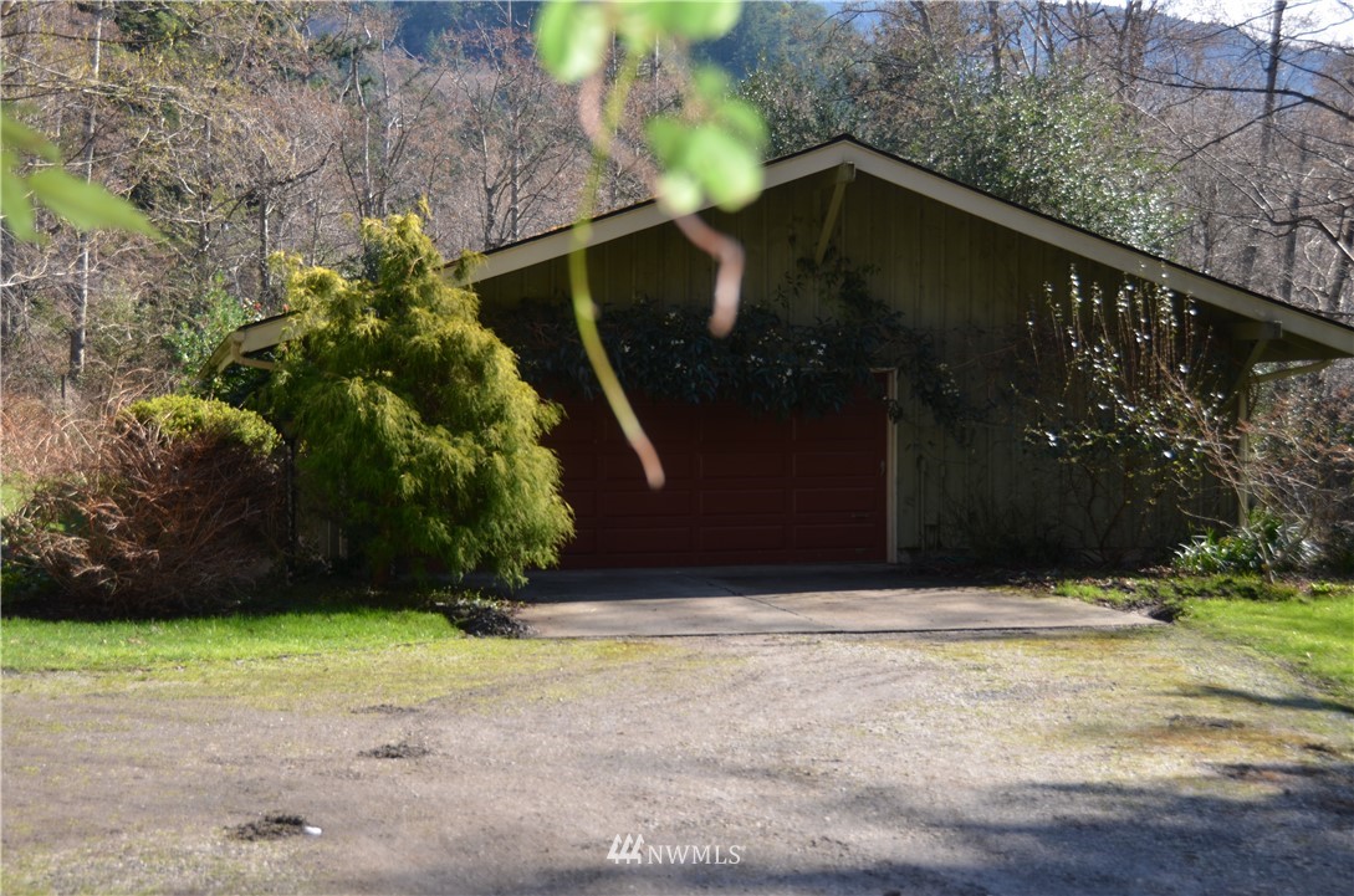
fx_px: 1914
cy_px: 448
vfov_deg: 26.4
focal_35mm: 51
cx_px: 677
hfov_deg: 39.0
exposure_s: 1/250
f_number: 5.6
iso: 100
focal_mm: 34
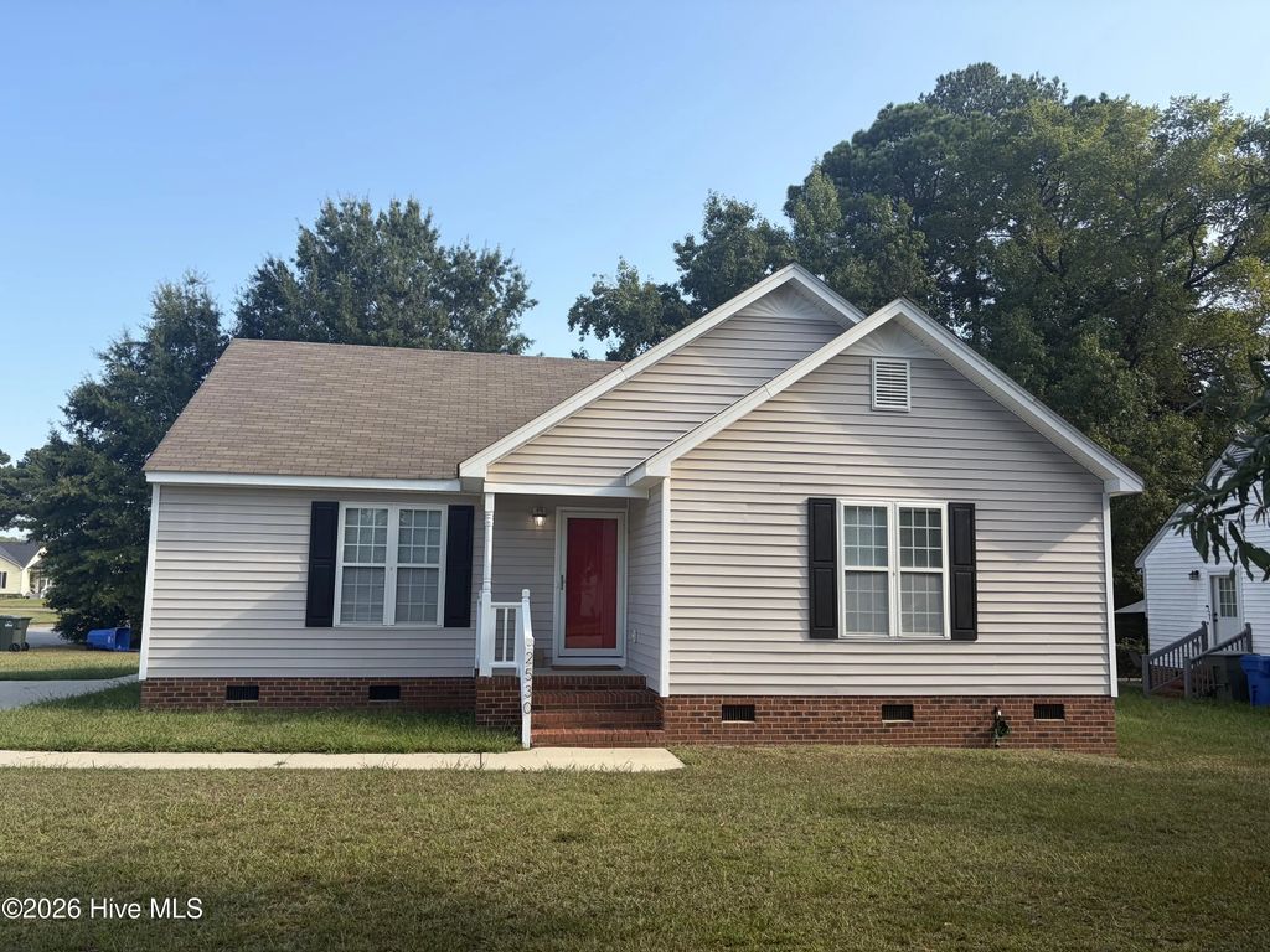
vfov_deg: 53.1
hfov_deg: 67.3
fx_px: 954
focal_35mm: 26
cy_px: 476
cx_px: 635
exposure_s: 1/1667
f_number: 1.6
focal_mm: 5.96
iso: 50
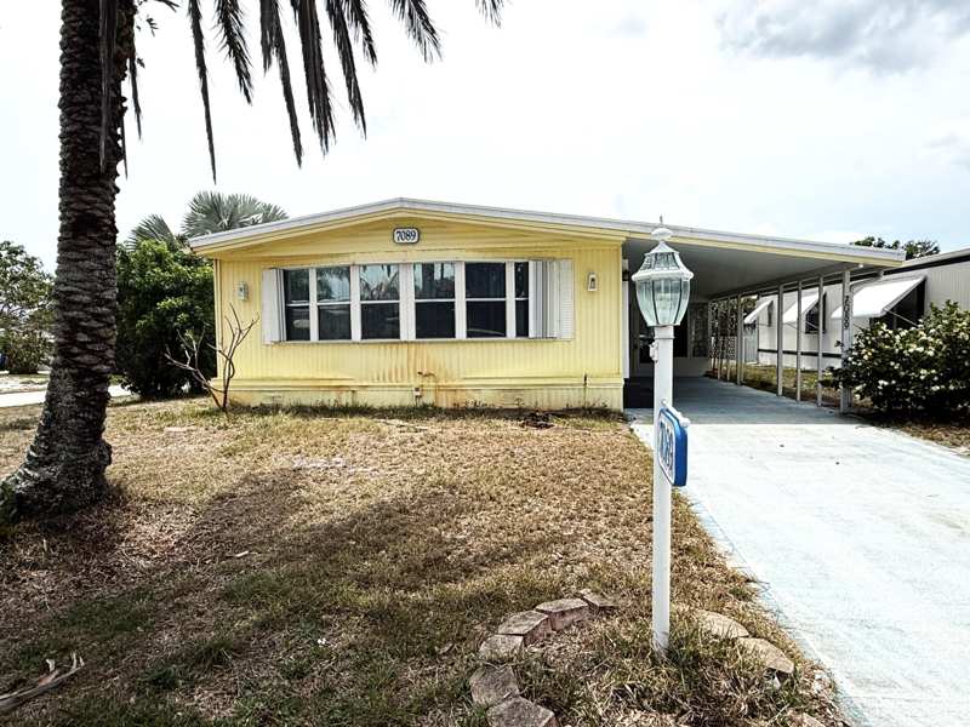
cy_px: 364
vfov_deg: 63.4
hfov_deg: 79.0
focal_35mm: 21
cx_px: 485
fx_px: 588
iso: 50
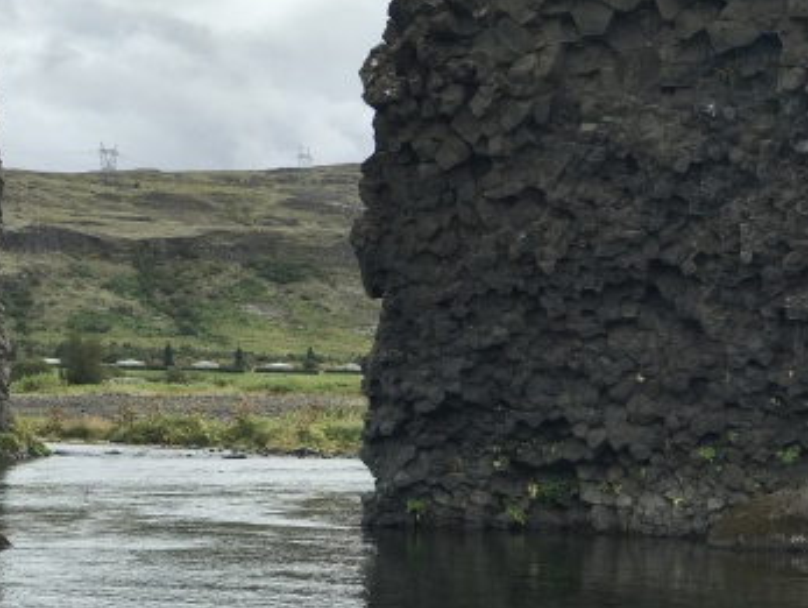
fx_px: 2453
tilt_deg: +5.6
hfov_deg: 18.4
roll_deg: -0.1
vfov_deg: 14.1
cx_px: 100
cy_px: 142
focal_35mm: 105
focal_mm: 6.6
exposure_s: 1/618
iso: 20
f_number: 2.8
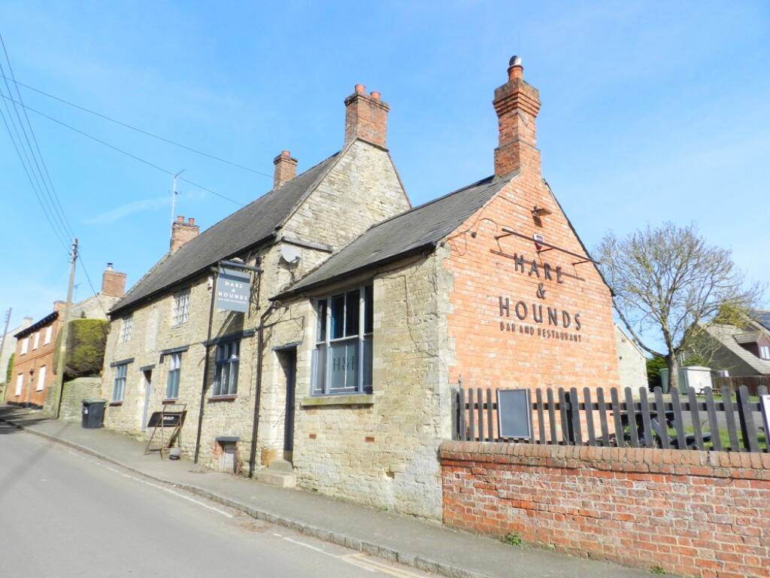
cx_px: 385
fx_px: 512
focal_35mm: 23
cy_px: 289
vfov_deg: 58.9
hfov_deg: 73.9
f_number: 4
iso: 160
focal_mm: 4
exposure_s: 1/800
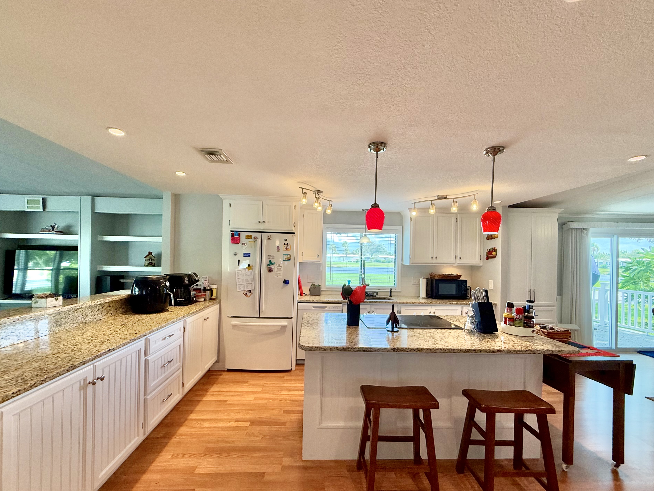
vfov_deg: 81.6
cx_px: 325
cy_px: 261
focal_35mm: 15
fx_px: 283
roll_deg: -0.9
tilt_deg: -0.2
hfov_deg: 98.2
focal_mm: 2.22
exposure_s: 1/120
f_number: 2.2
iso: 160
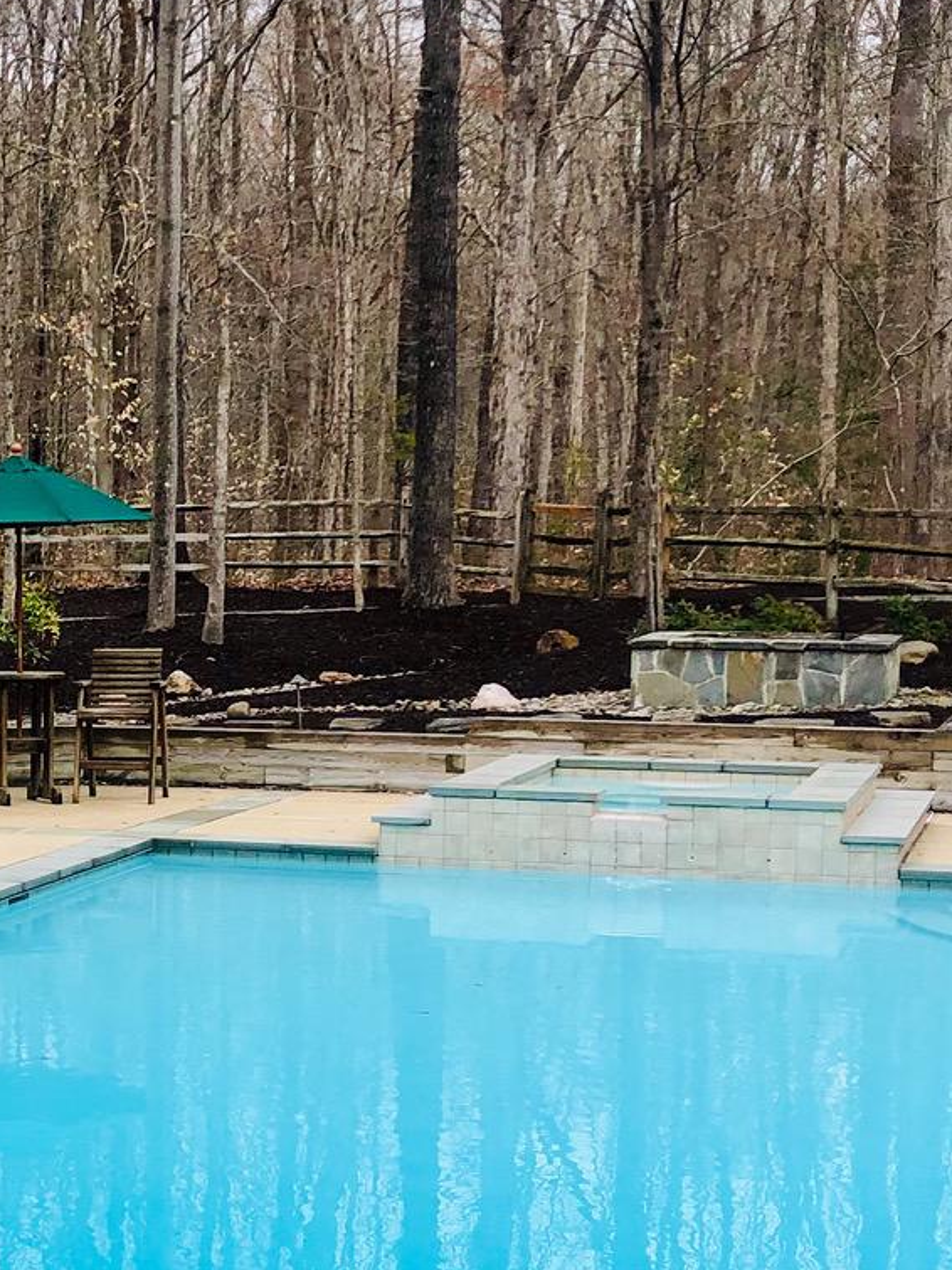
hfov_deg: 18.6
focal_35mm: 76
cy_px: 843
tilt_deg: -5.6
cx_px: -96
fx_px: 2788
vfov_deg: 25.5
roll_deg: -0.6
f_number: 1.8
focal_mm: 3.99
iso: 20
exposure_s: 1/585
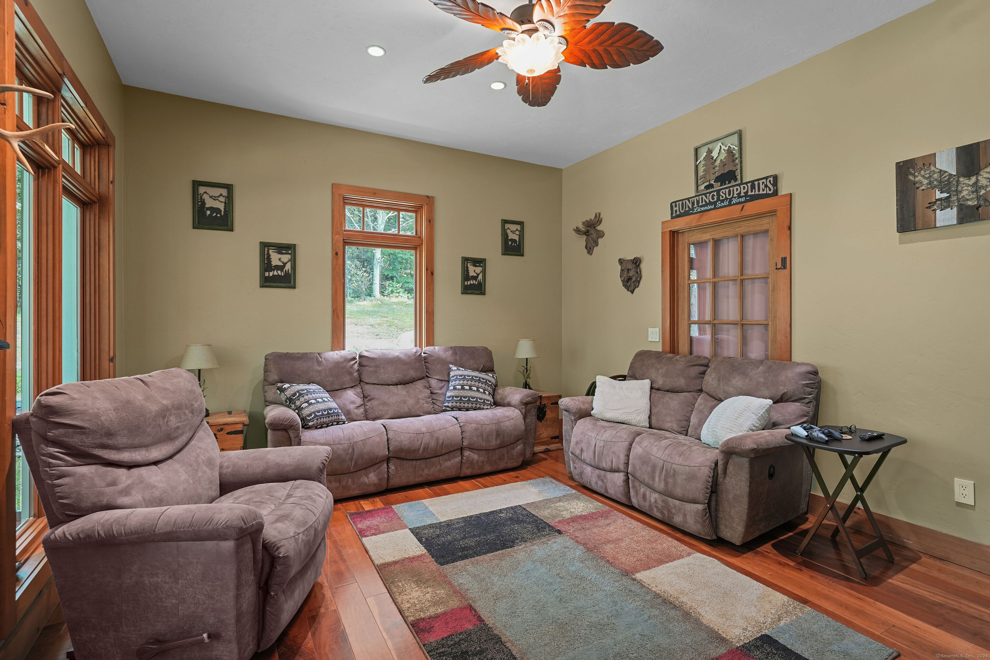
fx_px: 467
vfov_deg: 70.4
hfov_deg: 93.3
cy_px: 330
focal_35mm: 17
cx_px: 495
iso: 320
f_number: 5.6
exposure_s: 1/2
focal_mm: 17
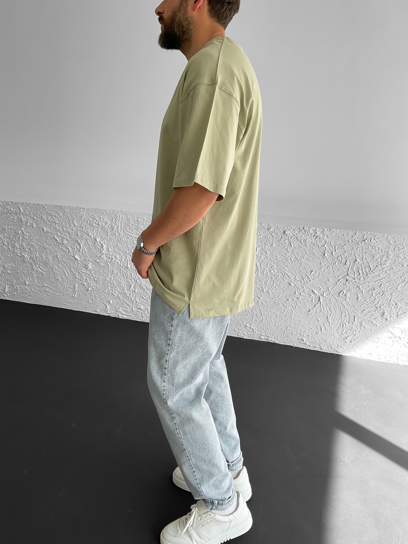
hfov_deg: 48.2
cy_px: 272
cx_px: 204
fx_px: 456
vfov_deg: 61.7
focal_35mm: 29
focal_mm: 3
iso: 16
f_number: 1.8
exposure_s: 1/220
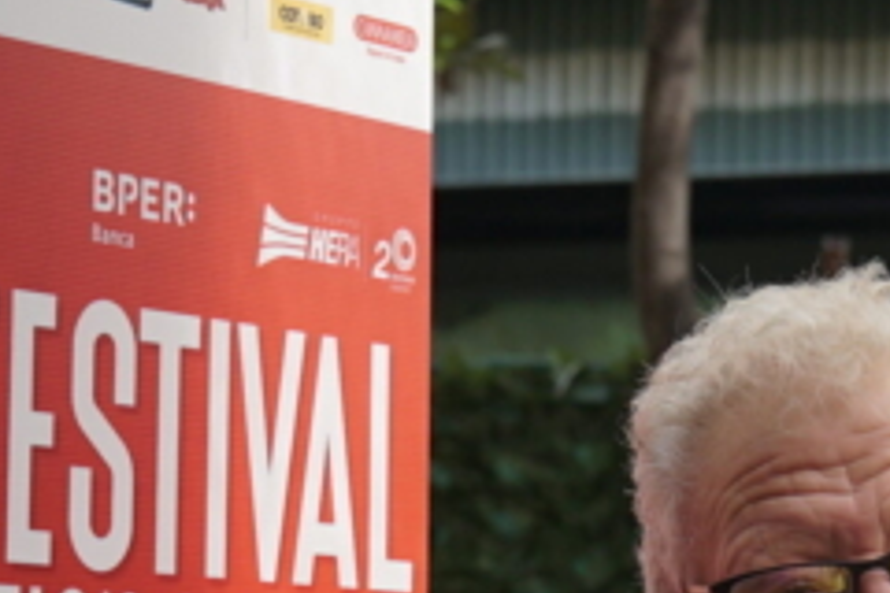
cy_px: 734
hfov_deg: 10.7
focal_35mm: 192
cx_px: 653
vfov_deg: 7.1
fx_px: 4746
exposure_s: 1/125
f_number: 4.5
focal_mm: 45
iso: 320
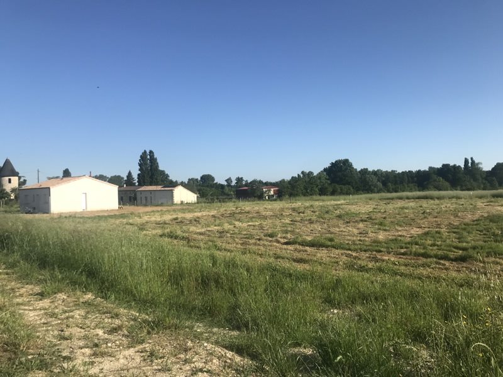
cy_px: 188
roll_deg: +2.0
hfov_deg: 63.4
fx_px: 407
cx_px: 252
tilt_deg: +1.3
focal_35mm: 28
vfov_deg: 49.7
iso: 20
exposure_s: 1/2519
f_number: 1.8
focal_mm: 3.99
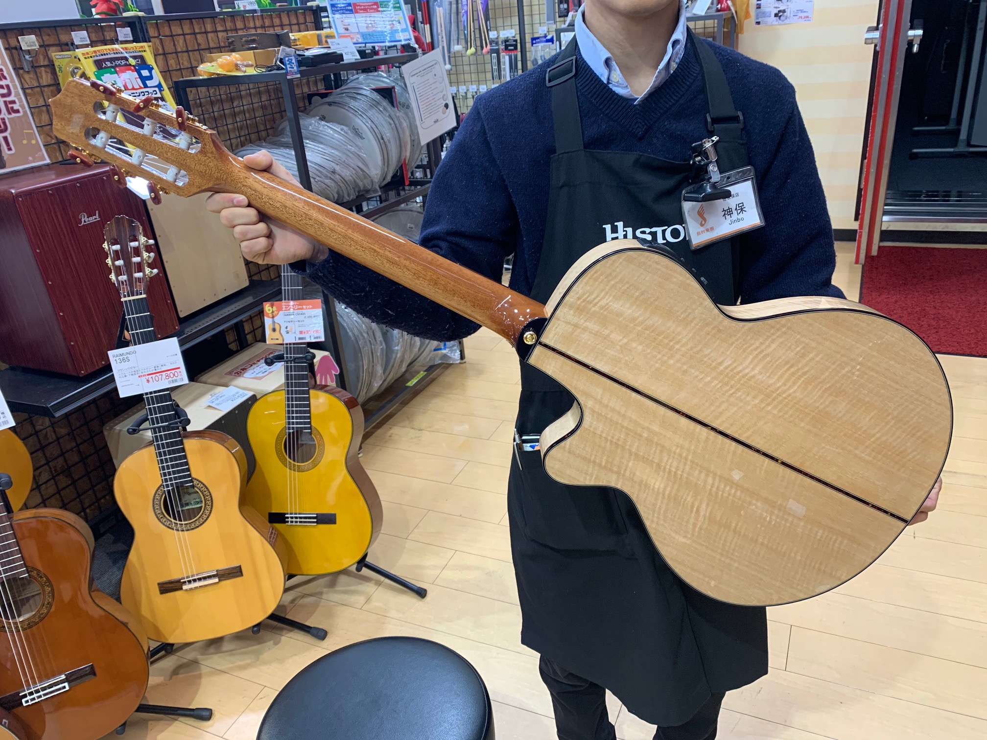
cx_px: 494
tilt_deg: -24.7
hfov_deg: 67.3
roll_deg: +5.8
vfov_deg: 53.1
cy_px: 370
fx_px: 741
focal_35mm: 26
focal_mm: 4.25
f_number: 1.8
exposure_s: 1/84
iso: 100
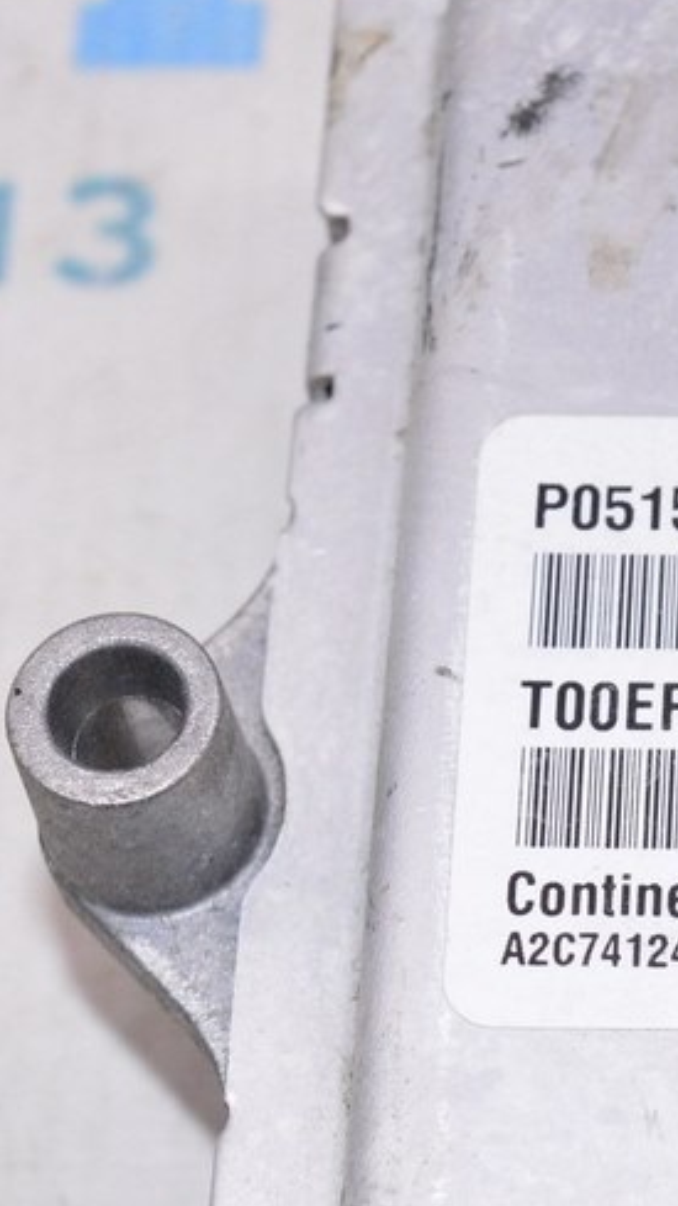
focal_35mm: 148
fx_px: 4734
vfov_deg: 14.5
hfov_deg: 8.1
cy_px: 726
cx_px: 944
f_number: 8
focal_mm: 45
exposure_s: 1/160
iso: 1600
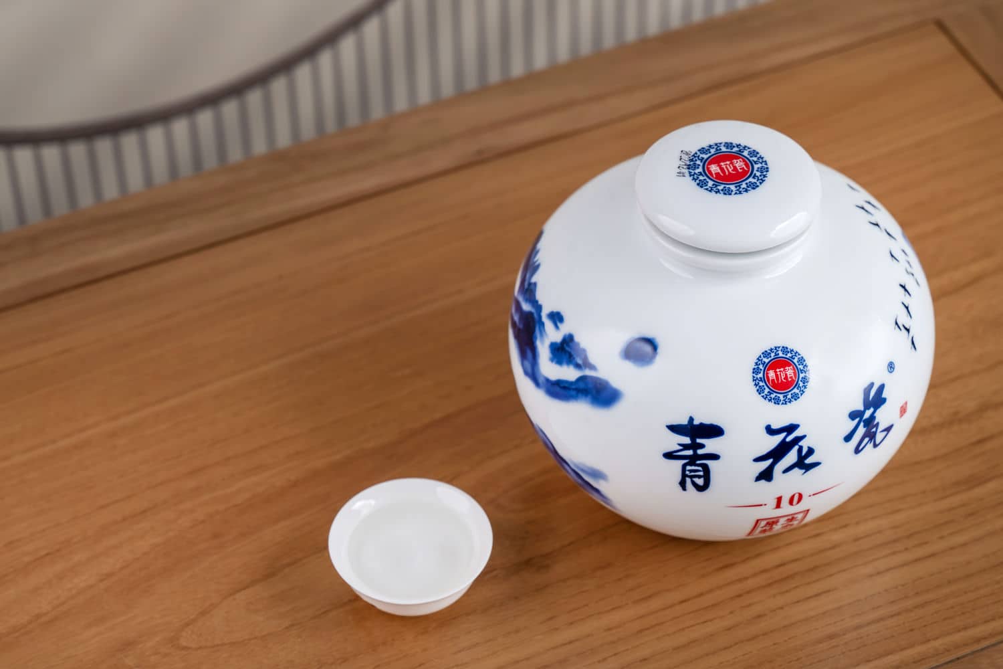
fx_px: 2702
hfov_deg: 21.0
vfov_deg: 14.1
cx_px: 502
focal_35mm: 97
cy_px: 334
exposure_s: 1/200
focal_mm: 65
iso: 500
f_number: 5
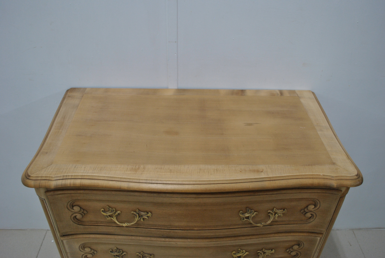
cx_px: 192
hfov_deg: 61.9
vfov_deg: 43.7
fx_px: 321
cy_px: 129
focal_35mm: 30
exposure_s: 1/50
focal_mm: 20
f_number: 3.8
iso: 400
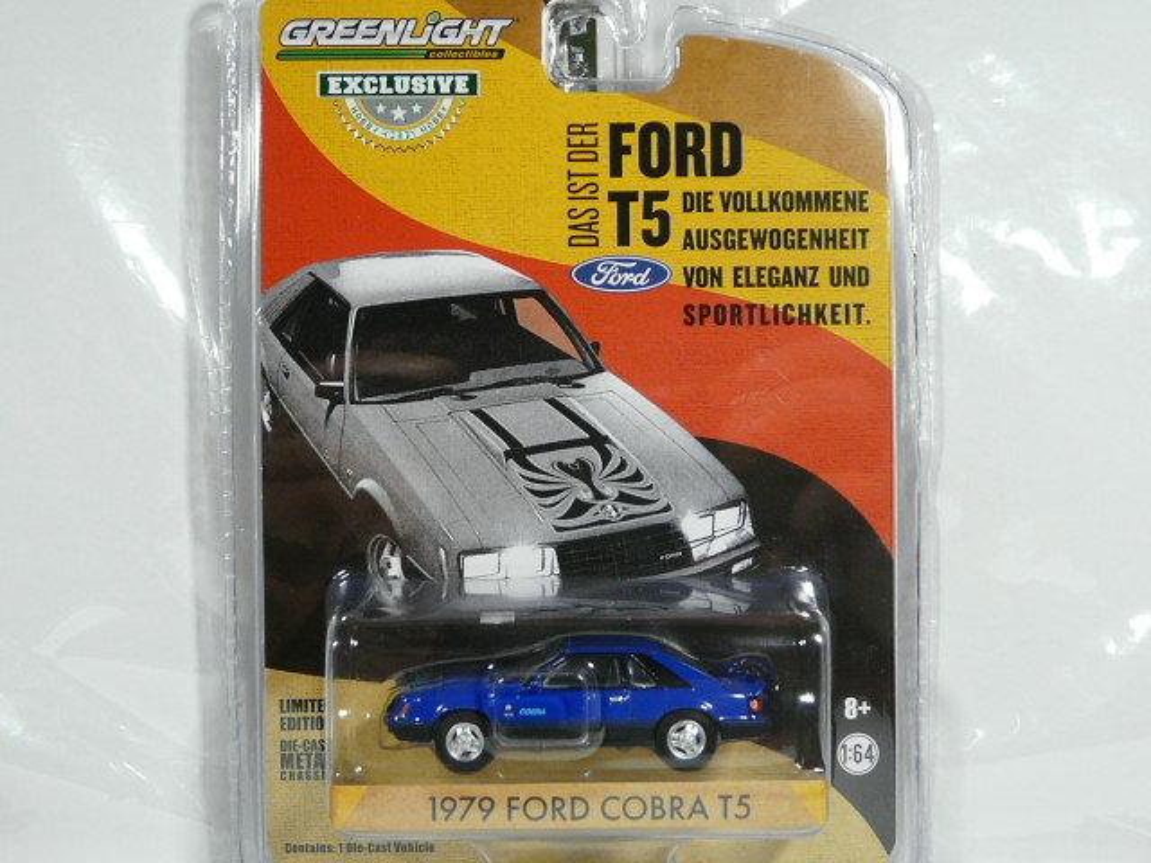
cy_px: 432
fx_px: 1696
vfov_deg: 28.6
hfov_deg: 37.5
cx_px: 576
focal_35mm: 51
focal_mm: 5.2
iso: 100
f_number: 2.8
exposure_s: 1/40
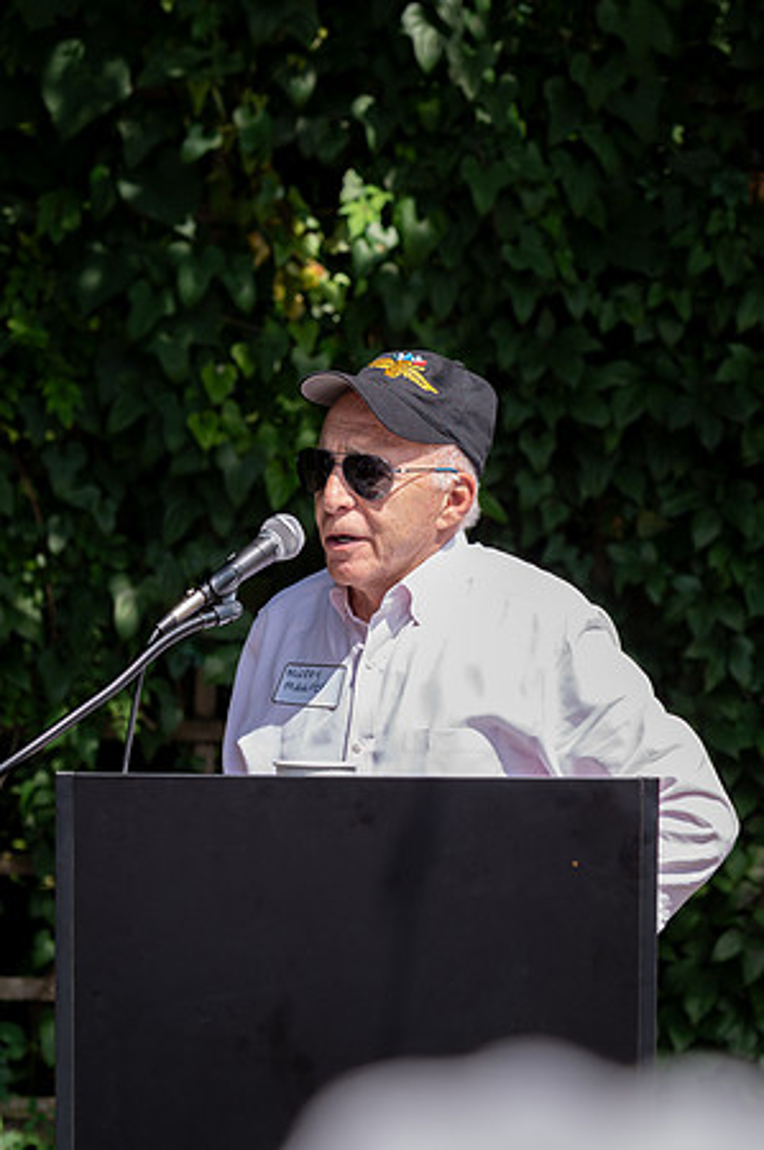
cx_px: 538
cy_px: 583
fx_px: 5542
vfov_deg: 11.8
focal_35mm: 174
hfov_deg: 7.9
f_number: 4.5
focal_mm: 112
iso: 100
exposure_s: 1/320
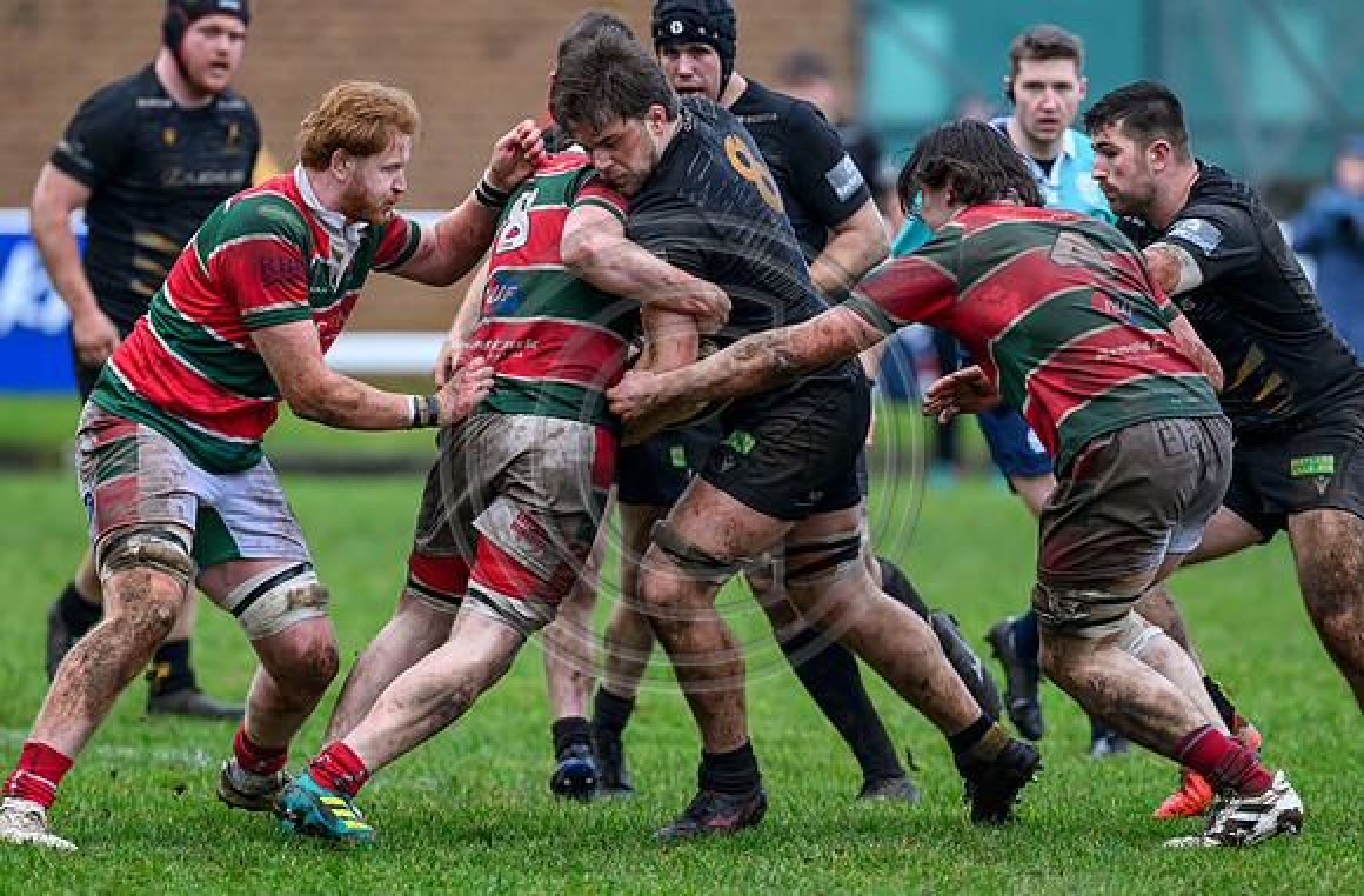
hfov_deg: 4.8
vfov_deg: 3.1
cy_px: 489
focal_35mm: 433
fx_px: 16313
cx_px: 734
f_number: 4
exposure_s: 1/2000
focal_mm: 400
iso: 4000
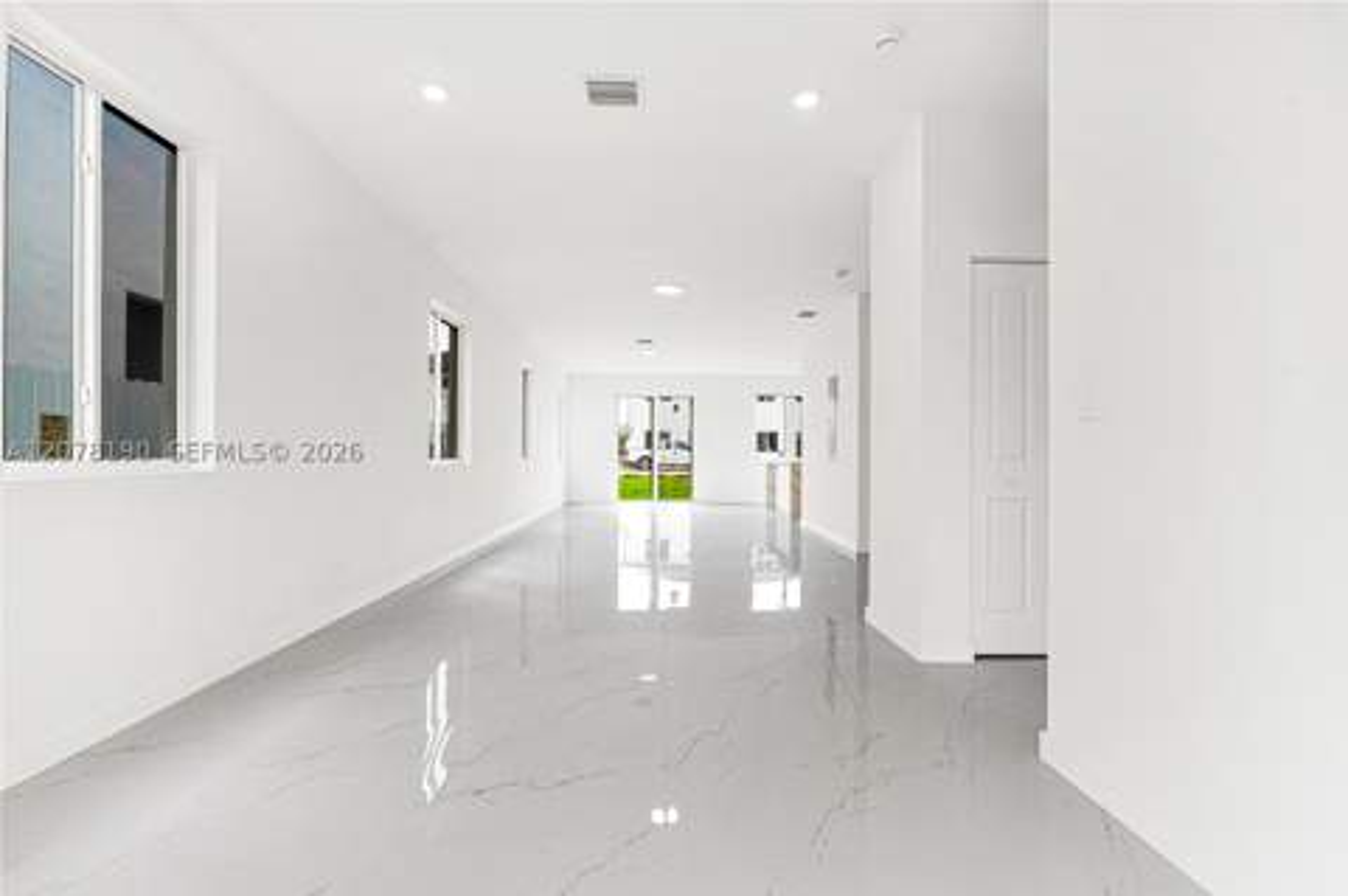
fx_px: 598
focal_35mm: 16
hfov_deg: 96.8
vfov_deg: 73.6
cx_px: 674
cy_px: 448
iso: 125
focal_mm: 16
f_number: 8
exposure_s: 1/30
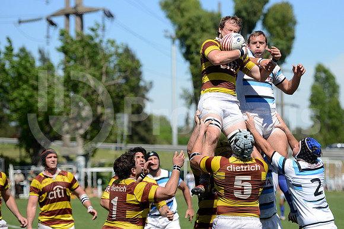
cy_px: 114
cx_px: 172
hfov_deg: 18.3
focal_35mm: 112
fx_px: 1070
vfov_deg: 12.2
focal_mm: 112
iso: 250
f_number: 2.8
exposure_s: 1/2500
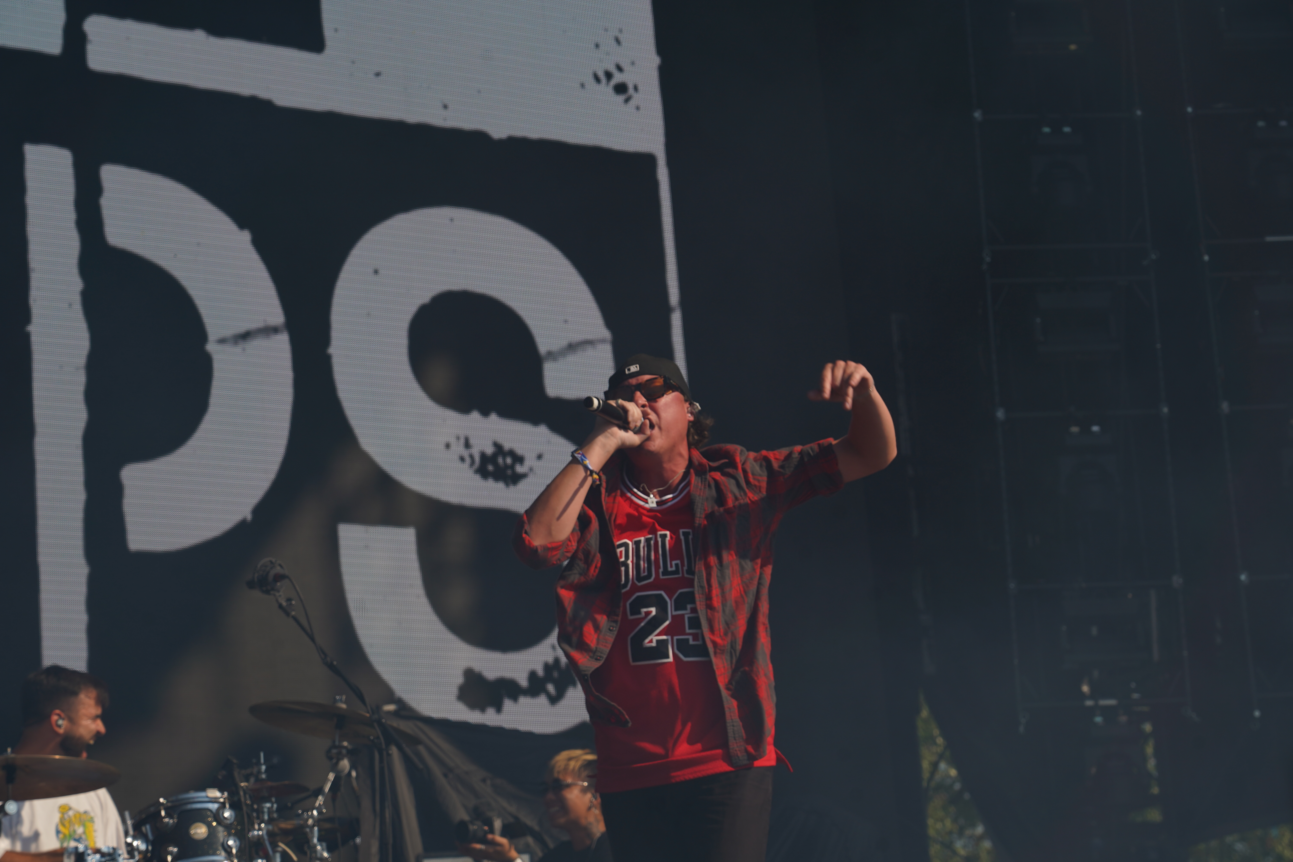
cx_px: 646
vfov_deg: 13.0
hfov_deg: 19.5
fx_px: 3771
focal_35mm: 105
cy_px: 431
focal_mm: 105
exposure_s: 1/500
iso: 100
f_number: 8
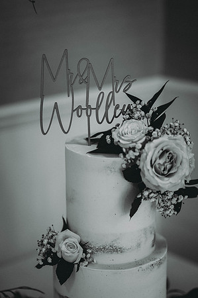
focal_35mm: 85
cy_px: 149
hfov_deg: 16.0
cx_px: 99
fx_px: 703
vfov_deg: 23.9
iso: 100
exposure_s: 1/250
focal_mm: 85
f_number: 1.8
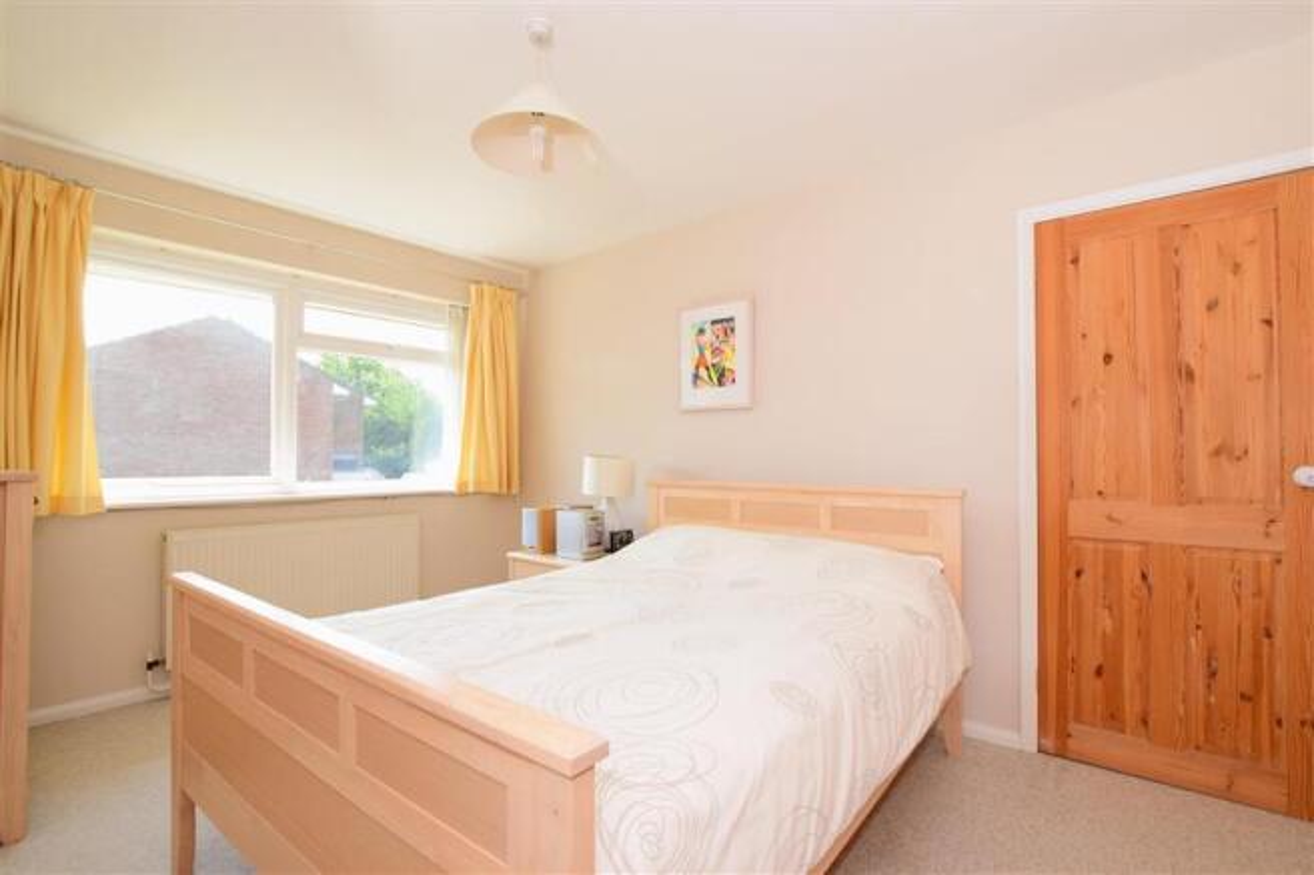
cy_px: 438
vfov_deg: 77.3
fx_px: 547
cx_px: 657
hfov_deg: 100.4
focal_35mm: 15
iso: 400
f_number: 6.3
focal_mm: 10
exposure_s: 1/200
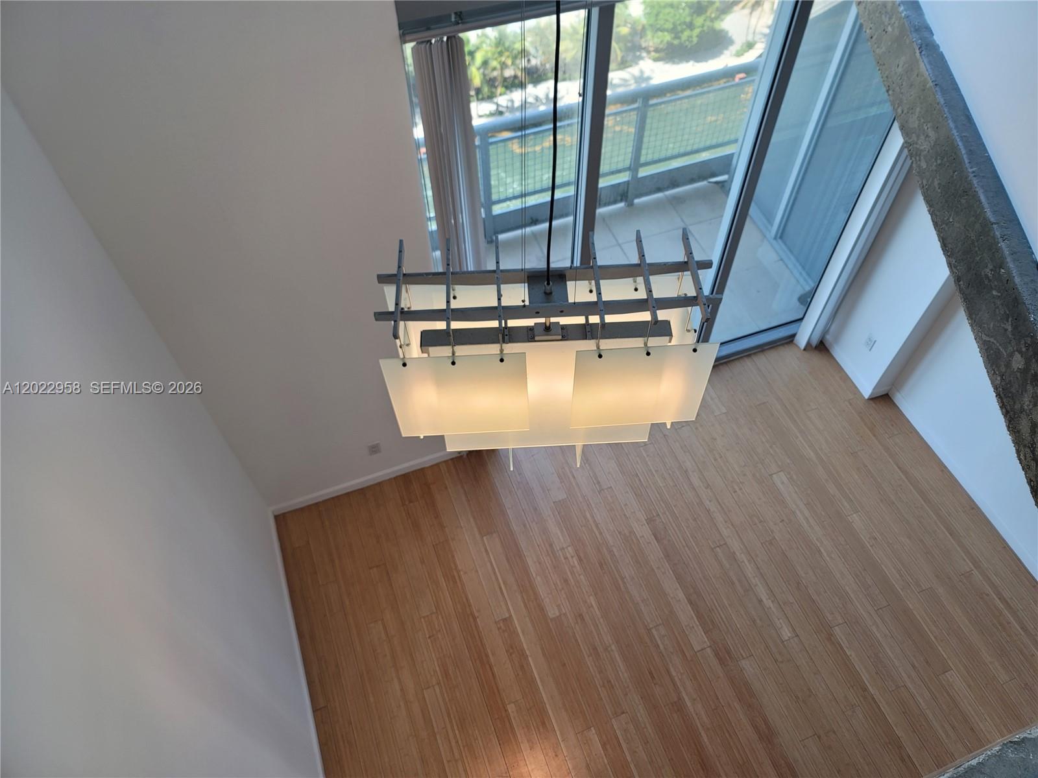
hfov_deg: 69.4
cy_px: 389
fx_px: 750
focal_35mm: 25
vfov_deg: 54.9
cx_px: 519
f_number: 1.8
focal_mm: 7
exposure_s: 1/120
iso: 20
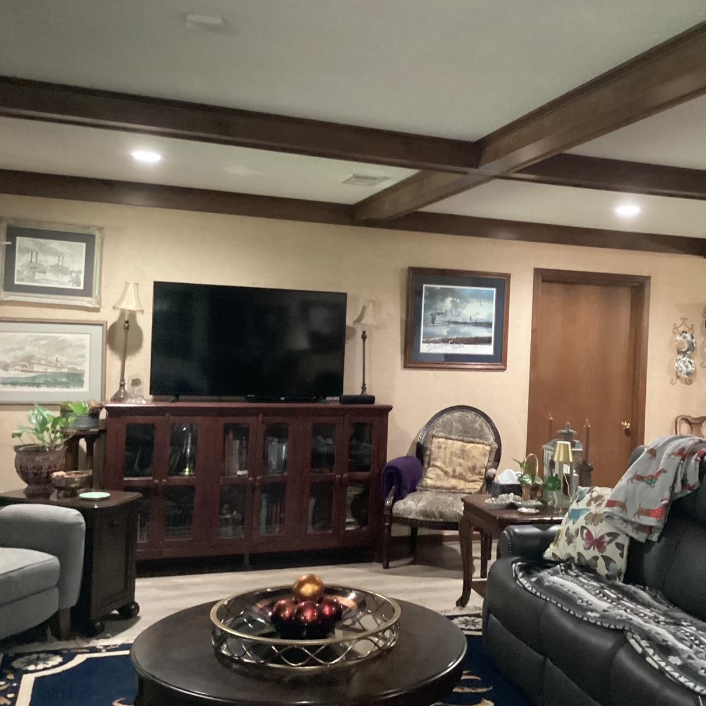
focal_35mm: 37
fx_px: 854
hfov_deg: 44.4
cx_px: 454
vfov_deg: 44.9
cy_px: 352
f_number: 2.4
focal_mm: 3.3
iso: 640
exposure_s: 1/24
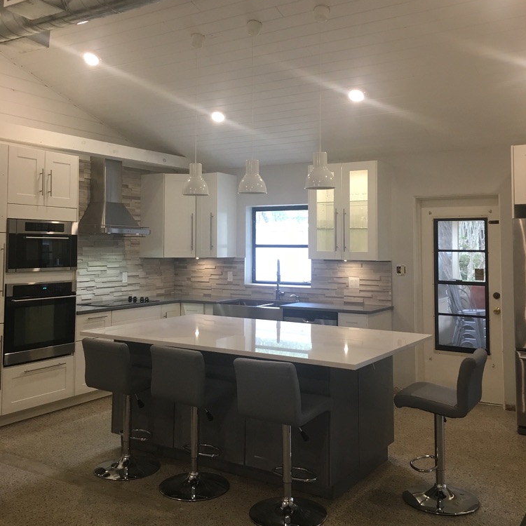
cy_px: 215
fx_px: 602
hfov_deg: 47.2
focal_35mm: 35
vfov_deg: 47.0
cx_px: 257
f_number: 2.2
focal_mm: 4.15
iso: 100
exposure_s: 1/30
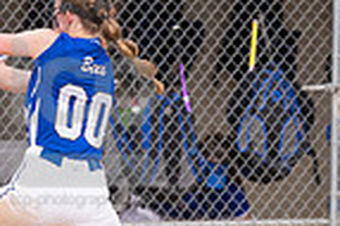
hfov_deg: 1.7
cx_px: 83
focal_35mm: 1216
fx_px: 11471
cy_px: 124
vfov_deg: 1.1
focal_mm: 200
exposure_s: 1/1600
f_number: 5.6
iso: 320
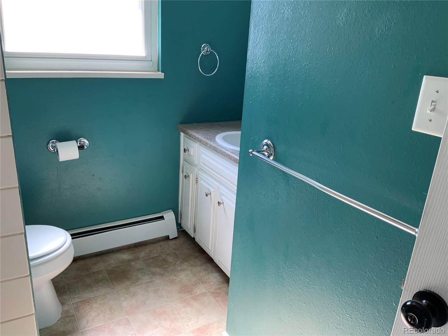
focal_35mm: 29
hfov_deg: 61.7
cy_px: 168
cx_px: 224
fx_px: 375
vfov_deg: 48.2
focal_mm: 3
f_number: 1.8
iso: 64
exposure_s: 1/60
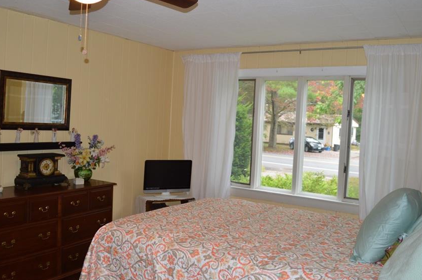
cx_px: 203
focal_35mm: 33
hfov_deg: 57.3
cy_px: 134
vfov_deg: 39.8
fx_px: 386
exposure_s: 1/60
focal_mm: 18
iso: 450
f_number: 3.5
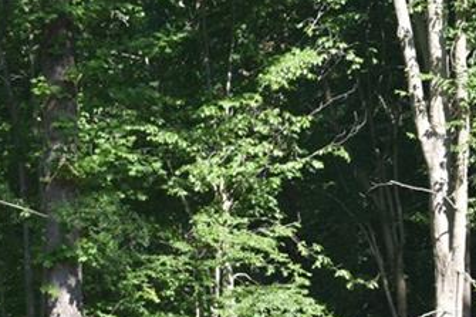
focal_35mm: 253
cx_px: 506
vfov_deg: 5.4
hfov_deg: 8.1
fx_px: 3337
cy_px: 344
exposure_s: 1/100
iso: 100
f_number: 5.6
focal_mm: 55
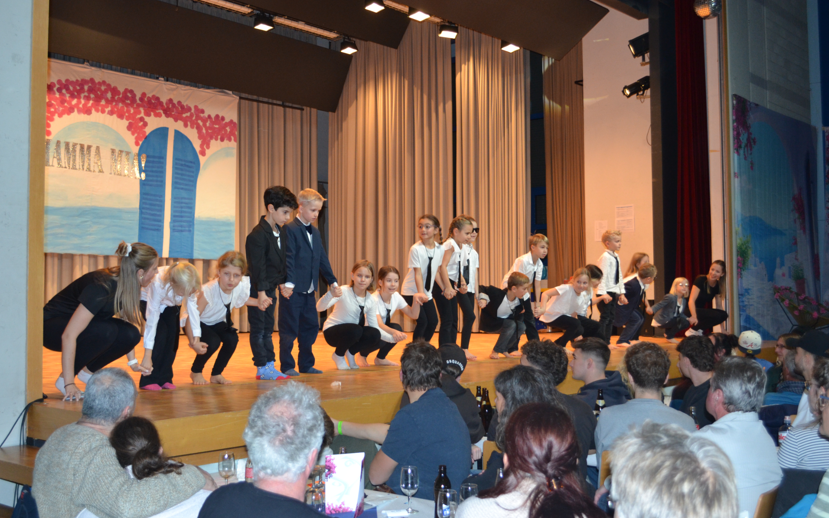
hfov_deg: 49.3
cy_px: 255
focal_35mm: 40
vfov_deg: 32.0
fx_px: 904
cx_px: 413
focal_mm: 26
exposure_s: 1/60
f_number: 4.2
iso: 900
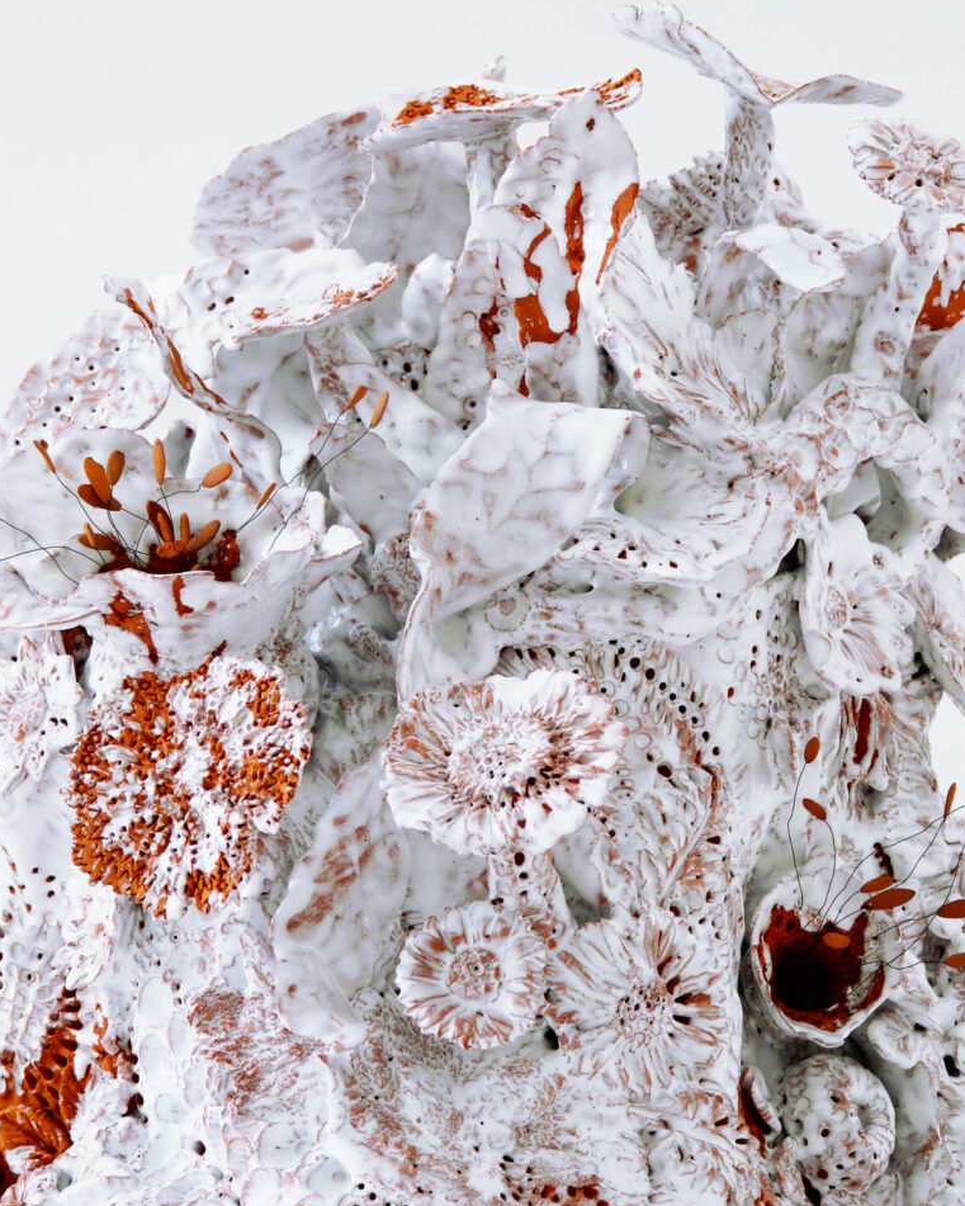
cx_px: 483
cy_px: 621
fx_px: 4390
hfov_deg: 12.5
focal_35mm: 123
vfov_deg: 15.6
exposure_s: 1/60
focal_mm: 19.2
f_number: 3.6
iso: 160
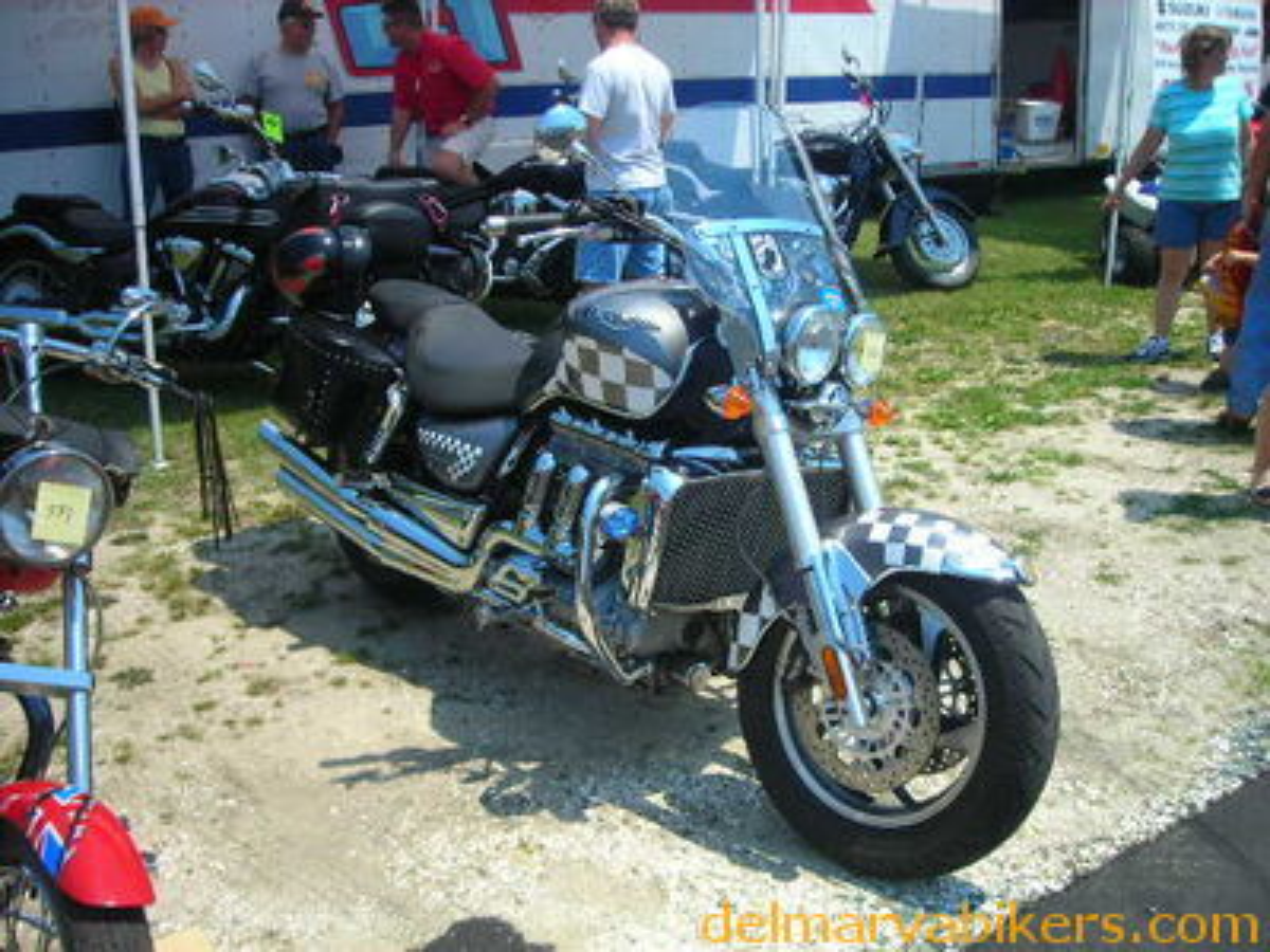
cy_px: 476
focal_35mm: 38
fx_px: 1394
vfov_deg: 37.7
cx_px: 635
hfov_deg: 49.0
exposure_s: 1/148
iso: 50
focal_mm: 6.3
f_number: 6.4
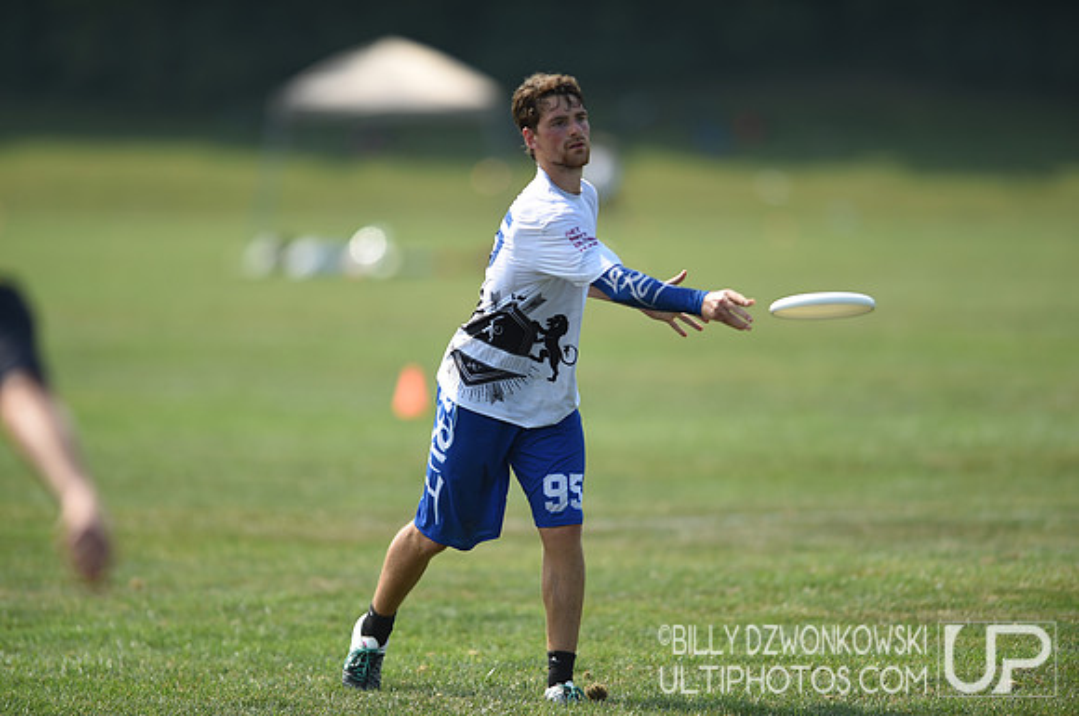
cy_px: 358
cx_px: 540
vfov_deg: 3.4
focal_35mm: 400
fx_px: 11972
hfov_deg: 5.2
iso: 100
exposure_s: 1/1000
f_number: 2.8
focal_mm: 400
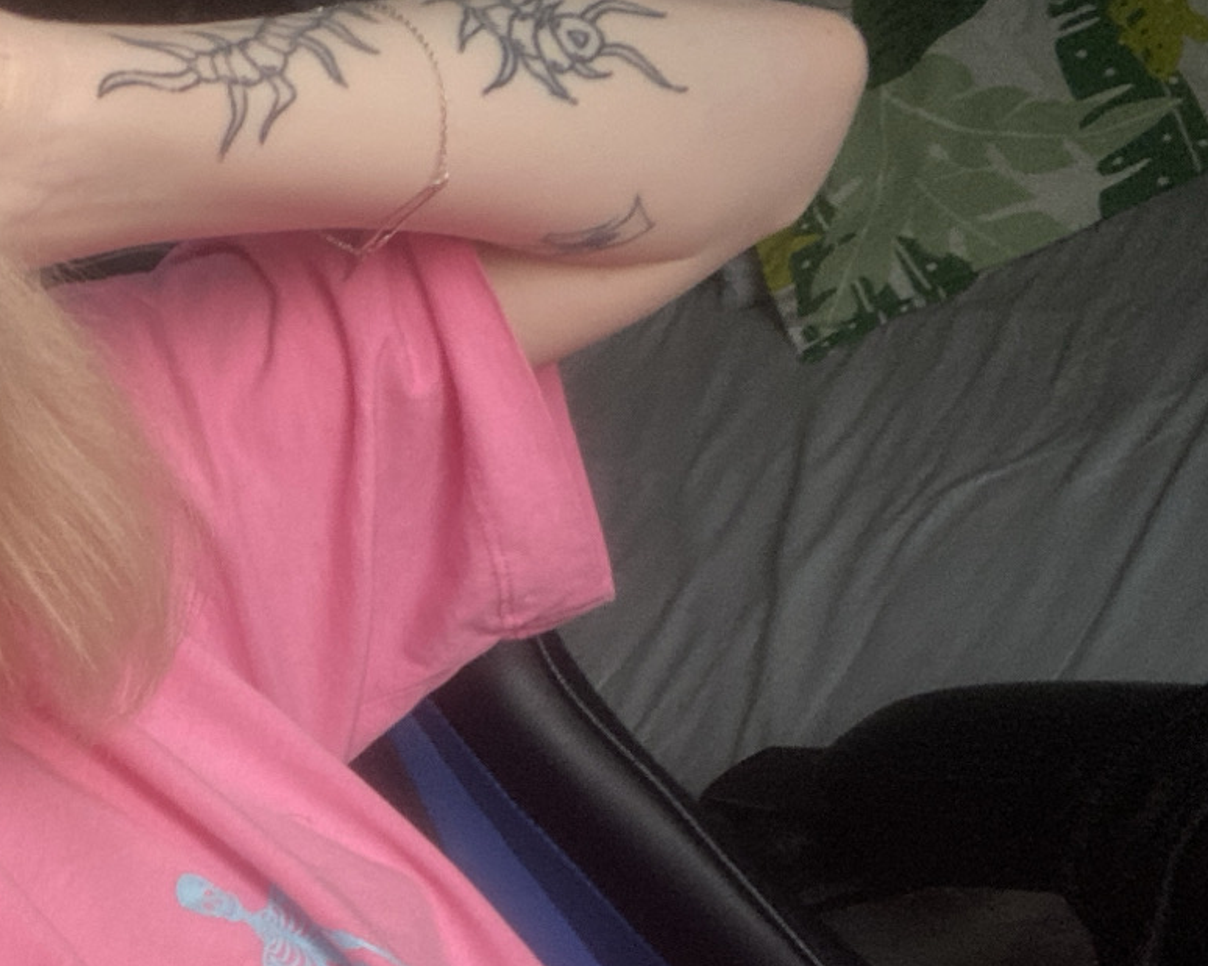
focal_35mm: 58
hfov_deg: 30.3
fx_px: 2073
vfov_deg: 25.8
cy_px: 766
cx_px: 14
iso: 125
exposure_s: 1/60
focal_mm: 2.71
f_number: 2.2
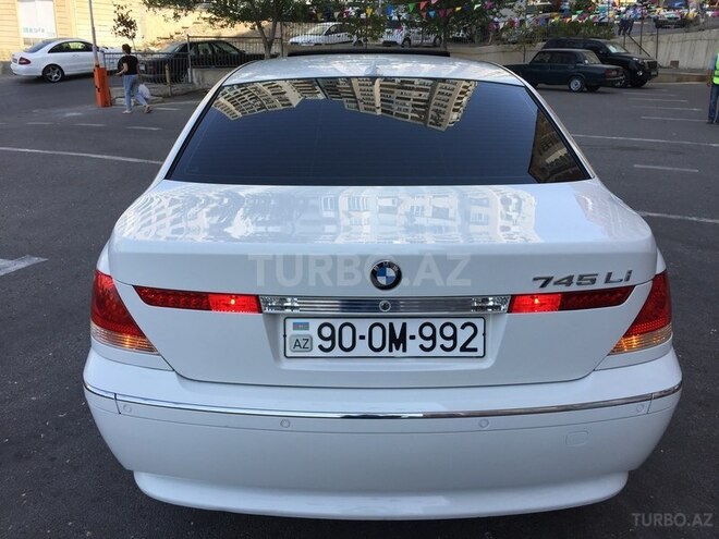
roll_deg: -3.3
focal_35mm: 29
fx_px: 602
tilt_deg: -19.5
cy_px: 270
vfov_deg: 48.2
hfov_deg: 61.7
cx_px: 360
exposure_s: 1/898
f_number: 2.2
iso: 32
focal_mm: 4.15
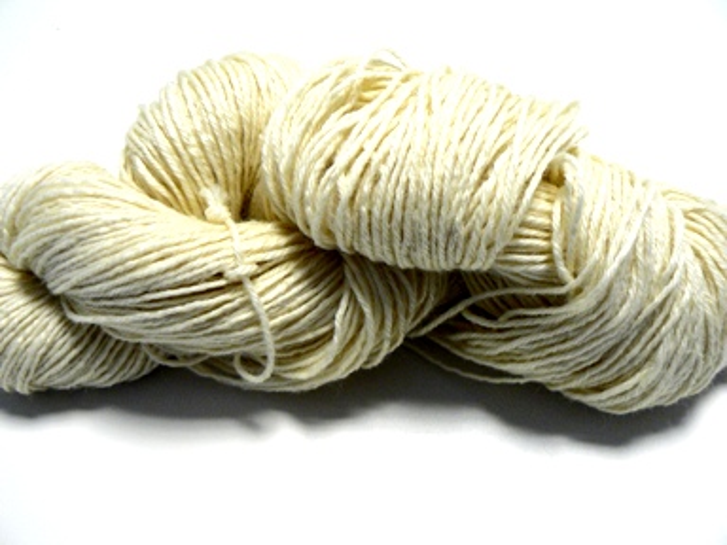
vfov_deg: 39.7
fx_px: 756
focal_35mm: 36
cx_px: 364
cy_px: 272
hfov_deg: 51.4
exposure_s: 1/30
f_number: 2.8
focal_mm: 6
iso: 200
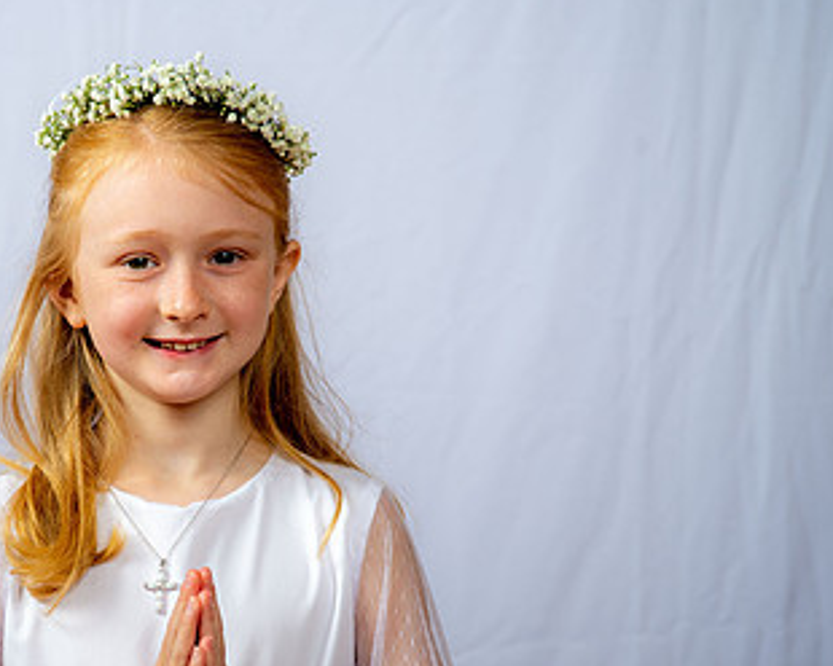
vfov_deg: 11.2
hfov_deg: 14.0
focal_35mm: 137
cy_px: 483
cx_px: 161
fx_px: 3378
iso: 250
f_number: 6.3
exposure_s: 1/200
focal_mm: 78
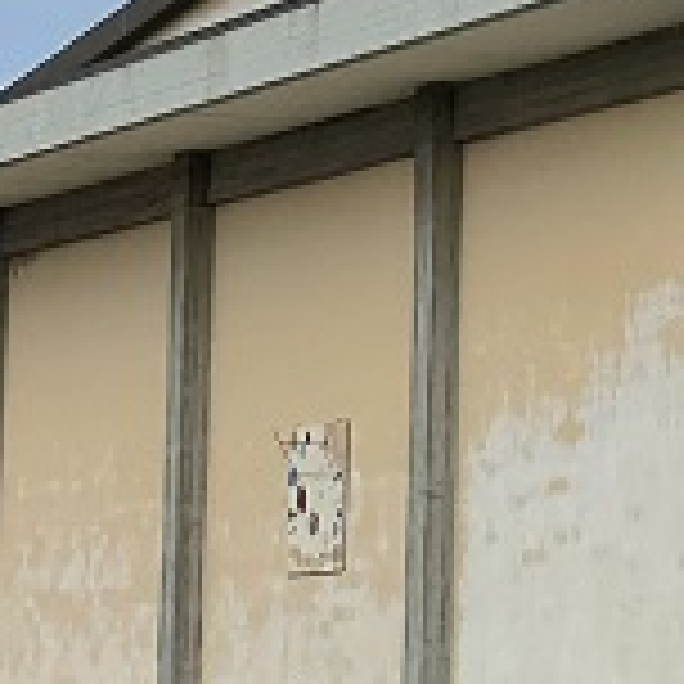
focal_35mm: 212
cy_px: 182
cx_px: 1467
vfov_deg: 8.2
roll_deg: +0.3
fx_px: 4739
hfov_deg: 7.8
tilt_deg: +7.2
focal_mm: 6
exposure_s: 1/978
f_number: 2
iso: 25
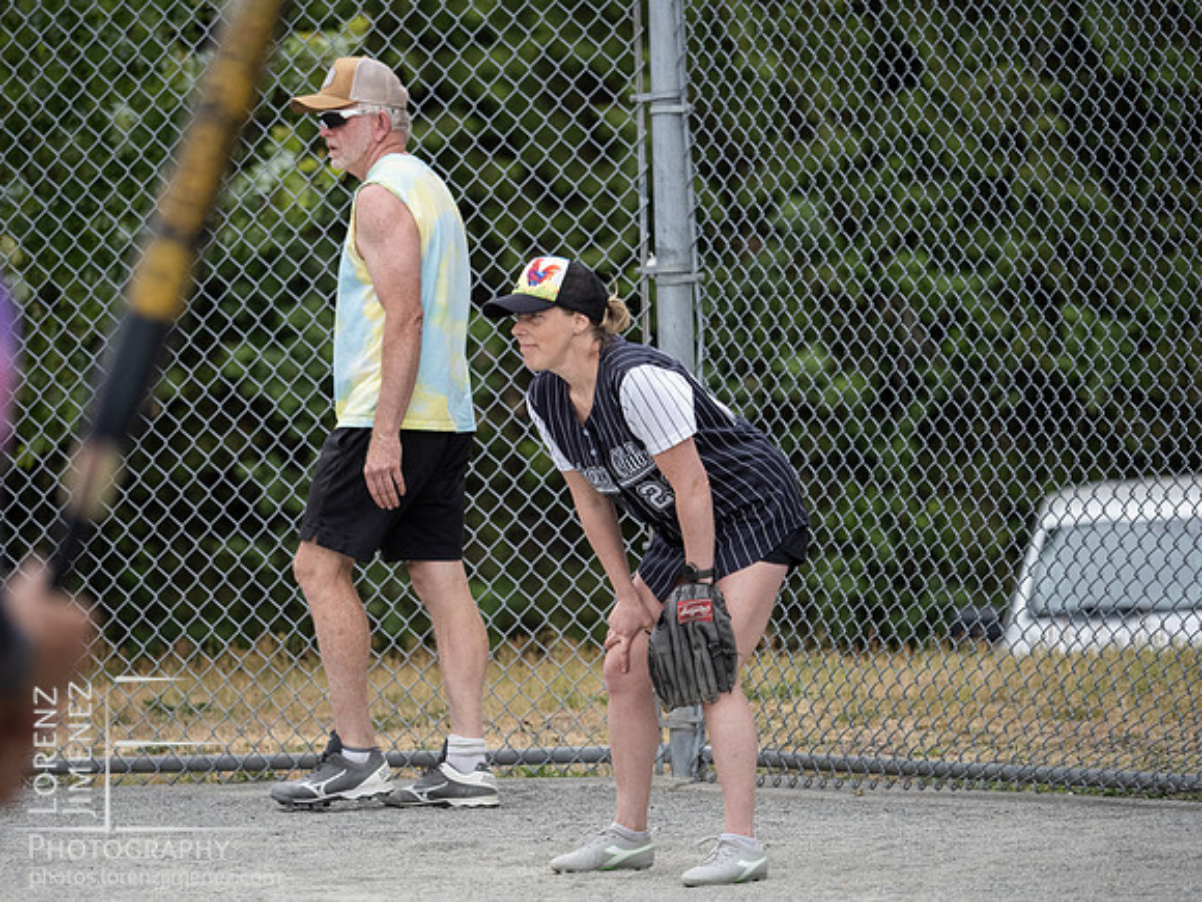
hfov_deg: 6.6
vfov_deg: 5.0
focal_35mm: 300
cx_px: 601
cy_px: 451
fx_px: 10417
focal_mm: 150
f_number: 2.8
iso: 1000
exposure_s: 1/2000
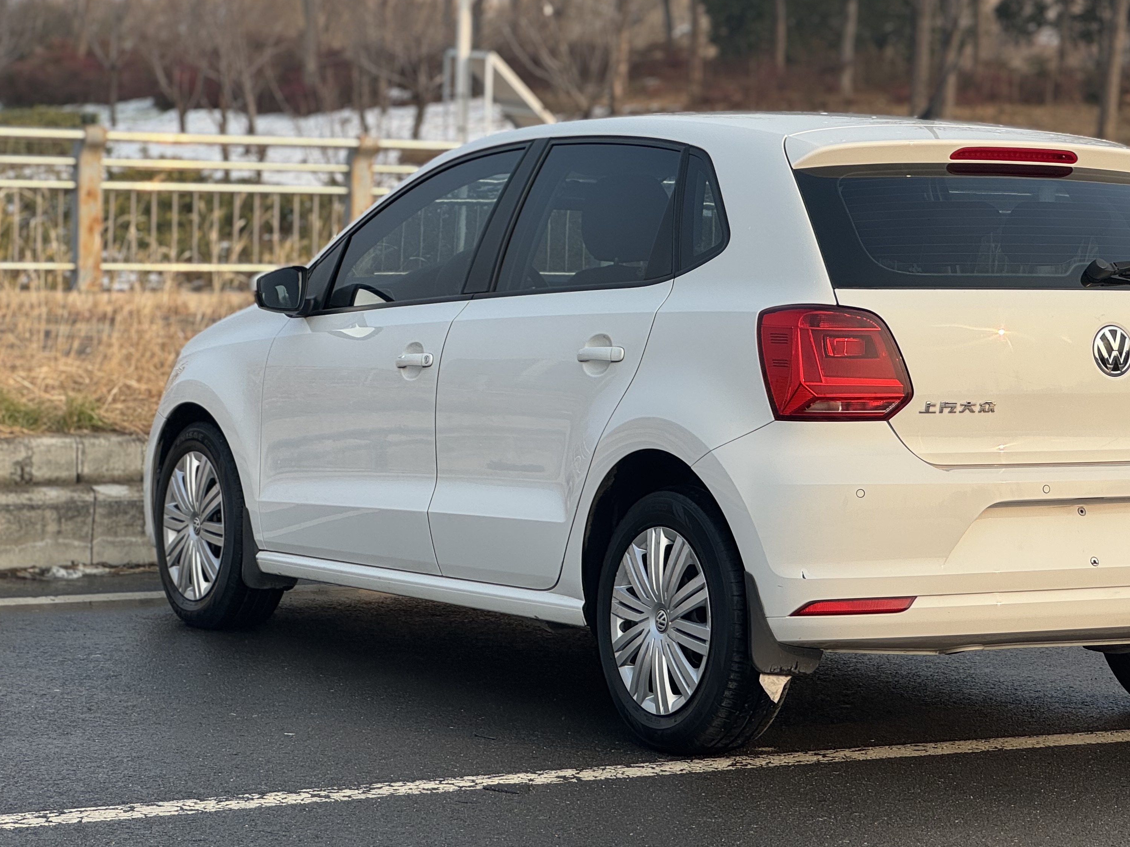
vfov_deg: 14.2
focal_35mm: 104
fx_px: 3395
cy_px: 319
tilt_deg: -2.0
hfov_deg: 18.9
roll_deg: +0.3
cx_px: 720
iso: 25
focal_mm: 9
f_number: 2.8
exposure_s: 1/488
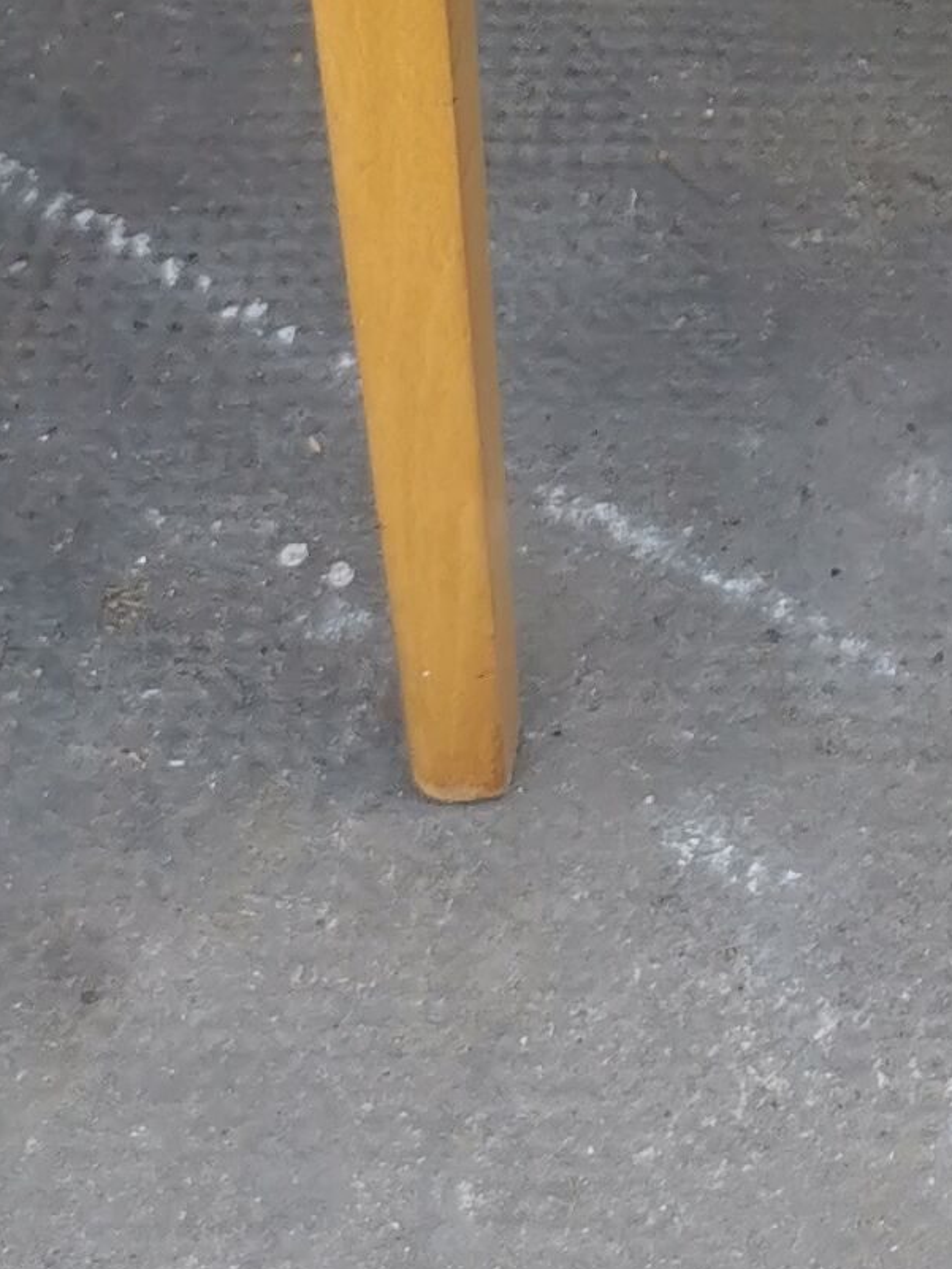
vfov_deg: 13.6
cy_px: -1282
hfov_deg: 11.6
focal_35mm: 123
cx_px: 1416
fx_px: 4509
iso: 50
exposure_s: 1/335
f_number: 1.8
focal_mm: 5.58
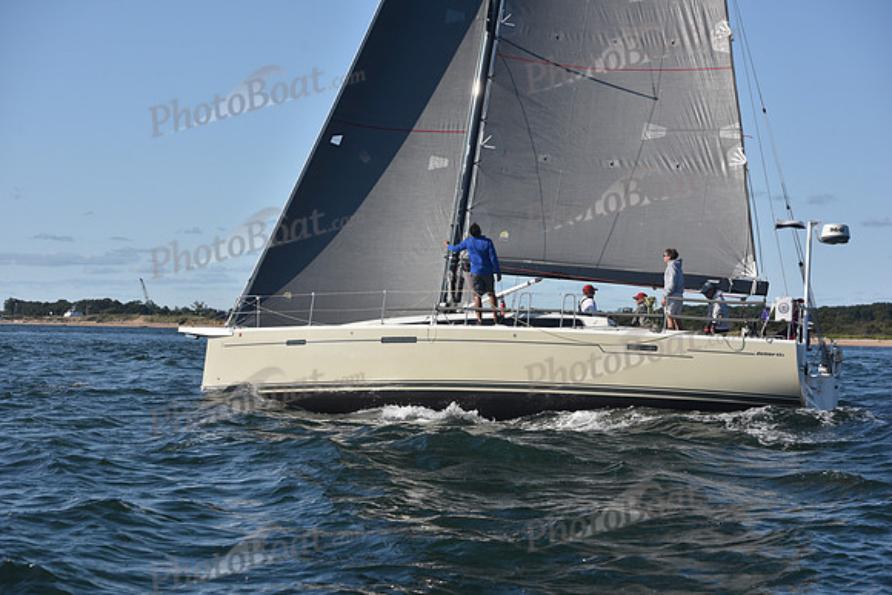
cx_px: 446
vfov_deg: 19.5
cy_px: 298
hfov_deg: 28.8
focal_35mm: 70
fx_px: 1735
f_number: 5.6
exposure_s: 1/1000
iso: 250
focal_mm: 70
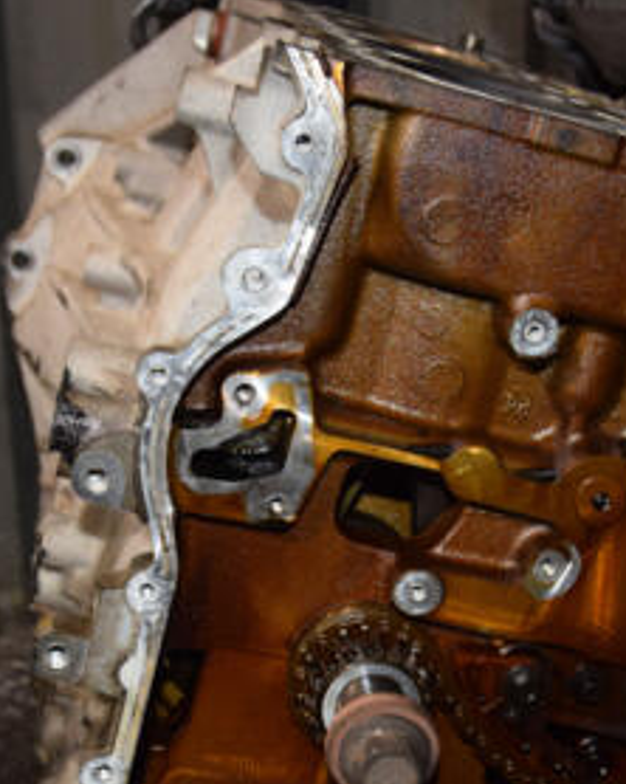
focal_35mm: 73
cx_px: 361
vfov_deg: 25.9
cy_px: 536
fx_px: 1692
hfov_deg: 20.9
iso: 800
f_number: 5
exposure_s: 1/60
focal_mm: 24
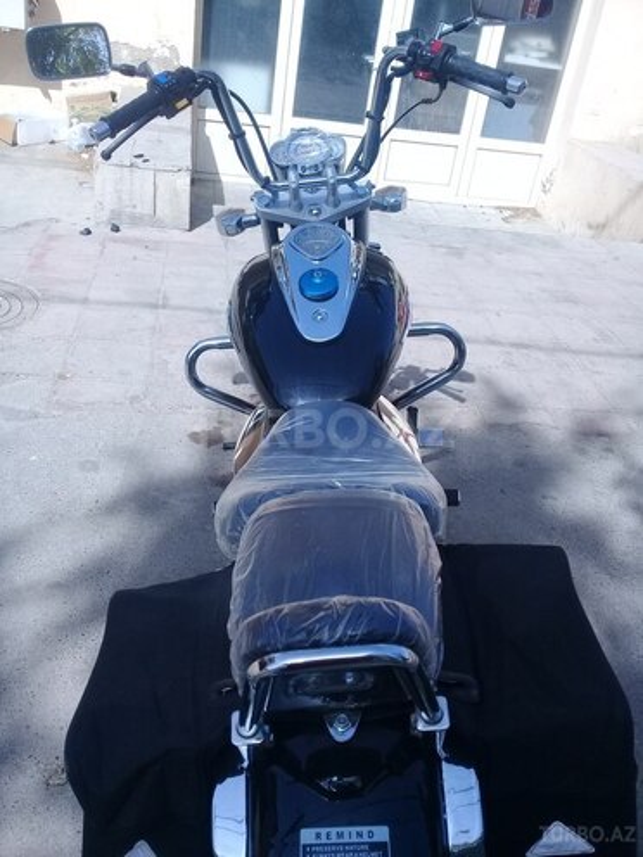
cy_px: 428
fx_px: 768
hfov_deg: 45.4
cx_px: 322
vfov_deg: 58.4
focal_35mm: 31
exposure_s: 1/1048
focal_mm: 3.3
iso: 50
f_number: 2.2
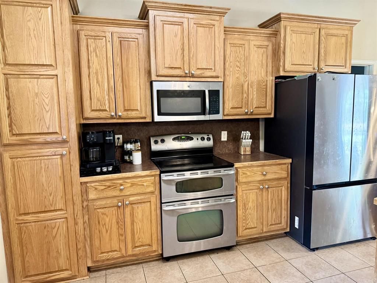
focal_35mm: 24
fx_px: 261
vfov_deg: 56.8
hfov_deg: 71.6
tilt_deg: -7.7
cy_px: 142
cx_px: 188
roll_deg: +1.2
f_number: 1.78
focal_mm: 6.76
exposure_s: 1/40
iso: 640
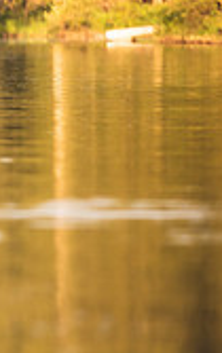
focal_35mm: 726
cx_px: -363
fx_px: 6998
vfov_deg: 2.9
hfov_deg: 1.8
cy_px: 37
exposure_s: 1/400
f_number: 2.8
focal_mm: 200
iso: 200
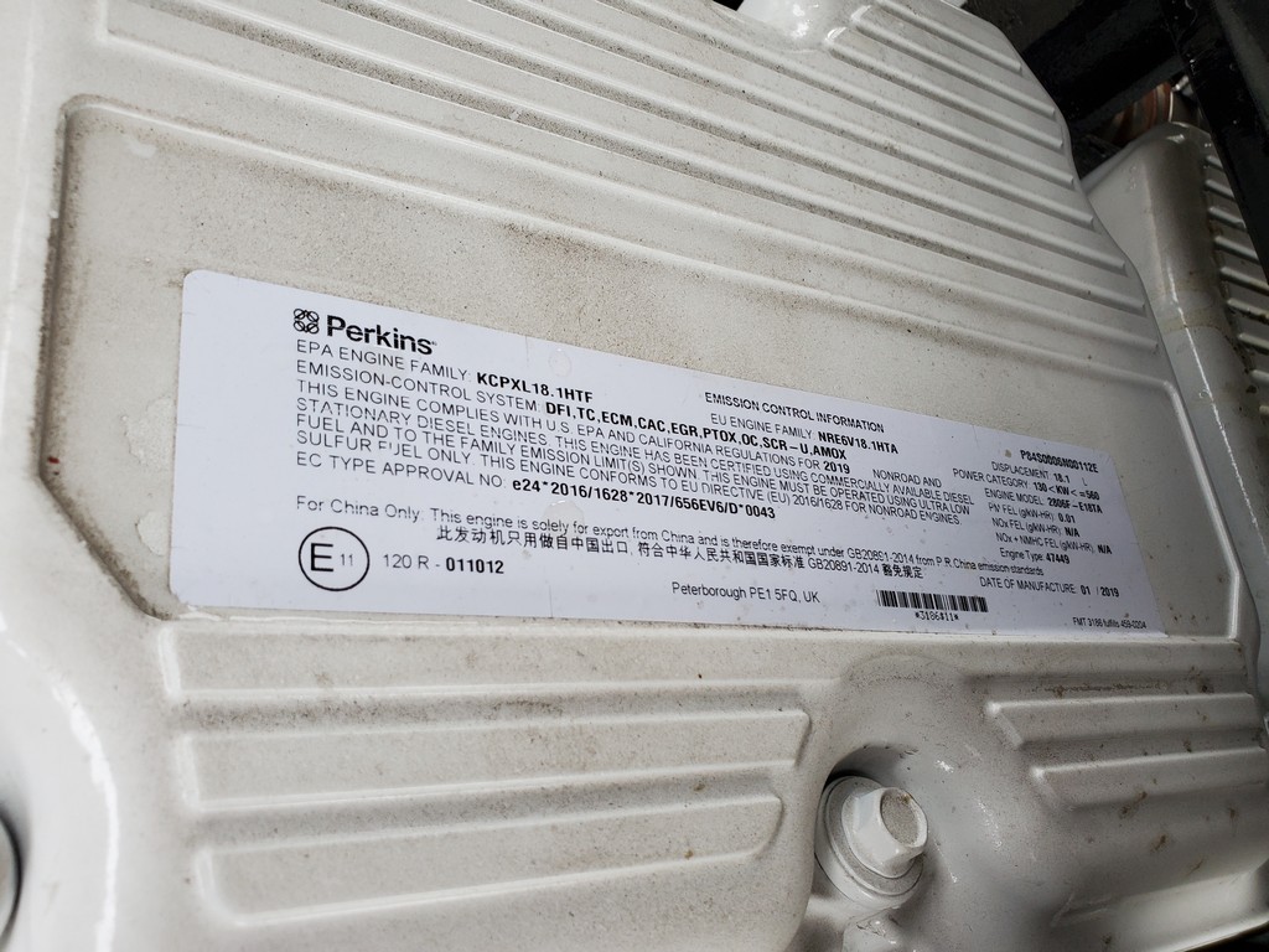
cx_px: 634
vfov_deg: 53.1
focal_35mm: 26
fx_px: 953
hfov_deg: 67.3
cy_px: 476
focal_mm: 4.3
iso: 100
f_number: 2.4
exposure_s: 1/100
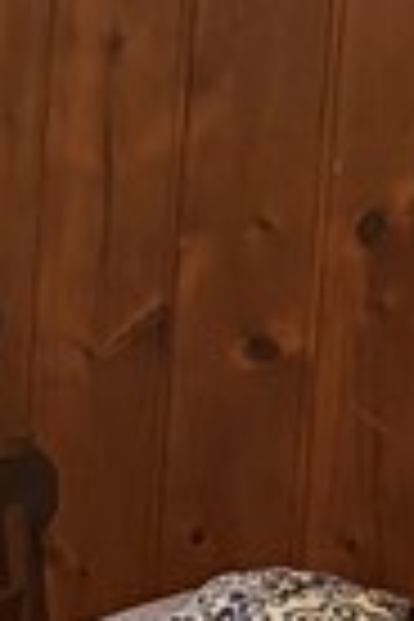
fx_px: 3191
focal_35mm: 185
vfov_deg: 10.9
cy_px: 720
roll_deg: -0.5
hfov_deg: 6.8
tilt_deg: -12.3
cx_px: -729
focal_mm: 6.76
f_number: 1.78
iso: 800
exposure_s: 1/40
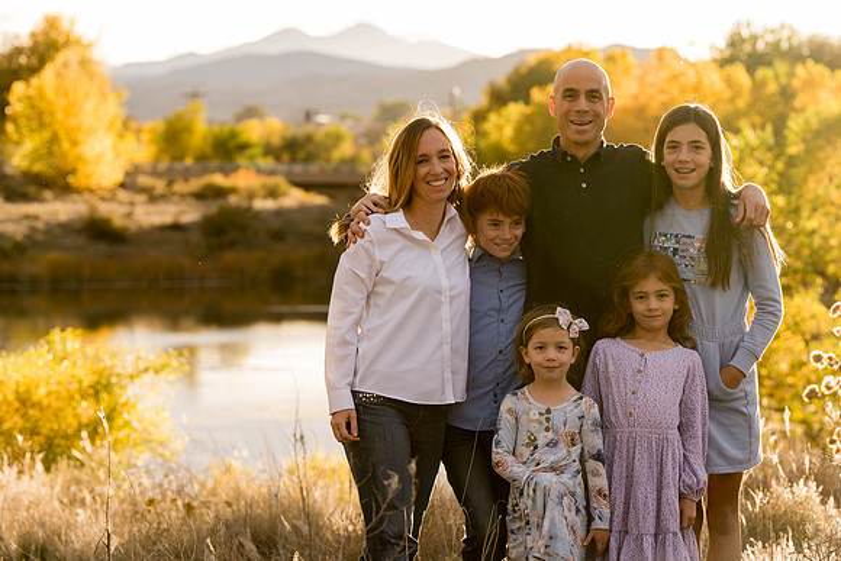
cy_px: 280
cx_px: 420
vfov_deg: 9.0
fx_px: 3575
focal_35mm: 153
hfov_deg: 13.4
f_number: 6.3
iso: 640
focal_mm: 153
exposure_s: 1/250
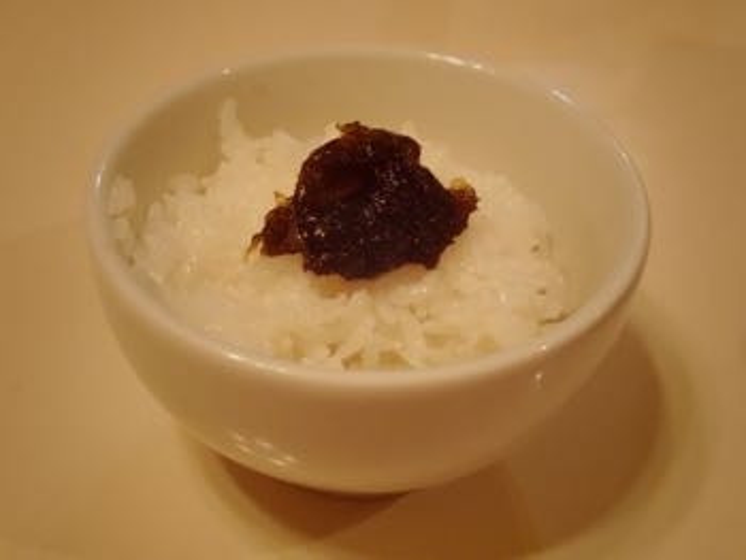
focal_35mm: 47
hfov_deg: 40.4
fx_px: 1014
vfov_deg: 30.9
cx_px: 373
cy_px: 280
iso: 1600
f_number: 2.8
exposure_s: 1/250
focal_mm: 8.5
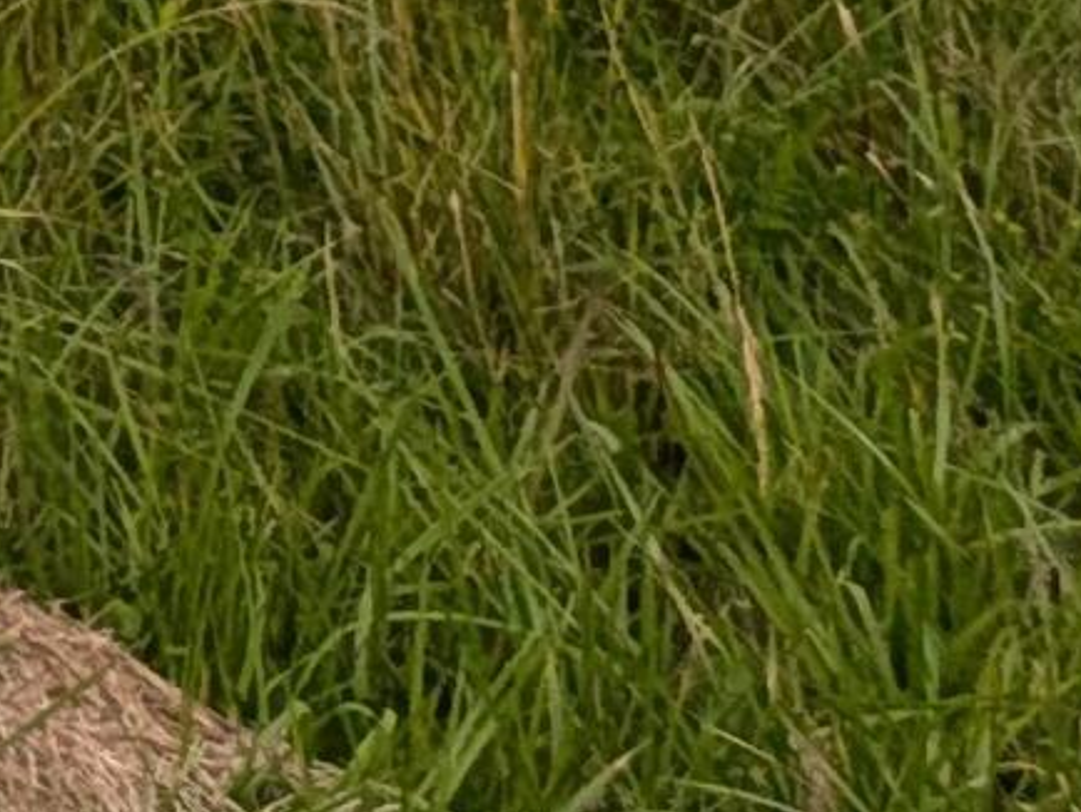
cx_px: -2401
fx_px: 2593
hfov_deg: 10.5
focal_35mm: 83
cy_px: -1980
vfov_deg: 9.8
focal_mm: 2.02
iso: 51
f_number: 1.7
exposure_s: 1/4505
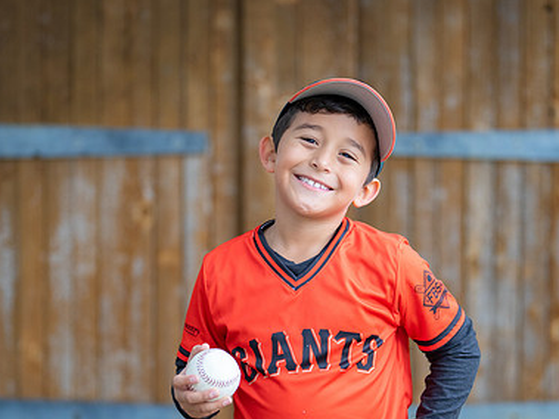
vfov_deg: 16.2
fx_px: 1469
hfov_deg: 21.5
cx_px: 302
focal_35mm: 91
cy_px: 259
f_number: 1.2
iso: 500
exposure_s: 1/640
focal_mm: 50
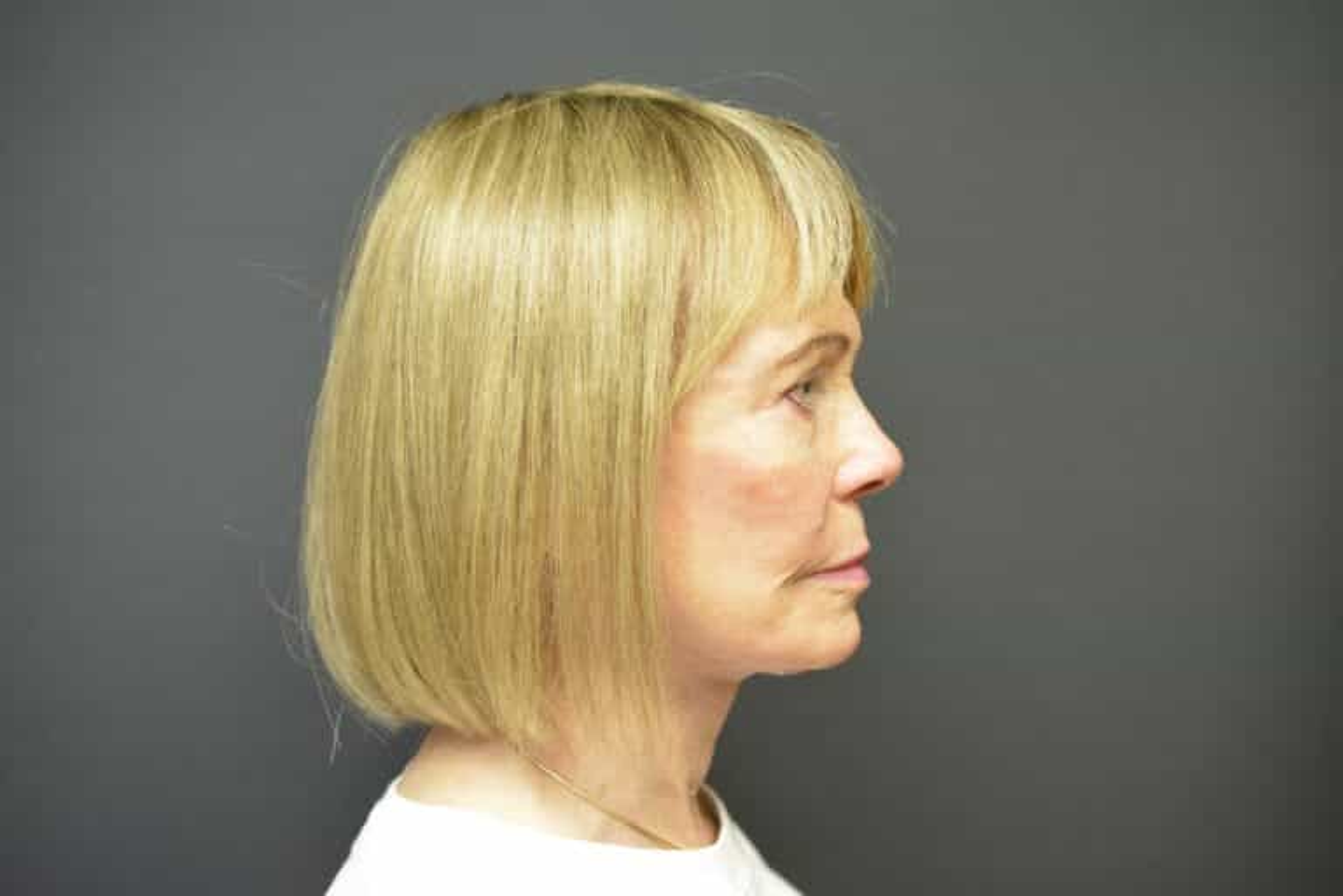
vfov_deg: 22.6
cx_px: 672
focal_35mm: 60
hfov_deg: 33.4
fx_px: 2238
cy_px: 448
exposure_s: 1/60
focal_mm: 40
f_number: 4
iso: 1250
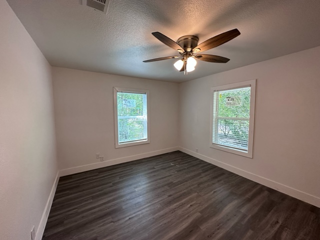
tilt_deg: -4.6
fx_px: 129
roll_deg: +0.3
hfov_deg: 102.1
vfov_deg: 85.7
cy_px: 120
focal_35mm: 14
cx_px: 160
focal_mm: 2.22
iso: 160
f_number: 2.2
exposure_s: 1/120
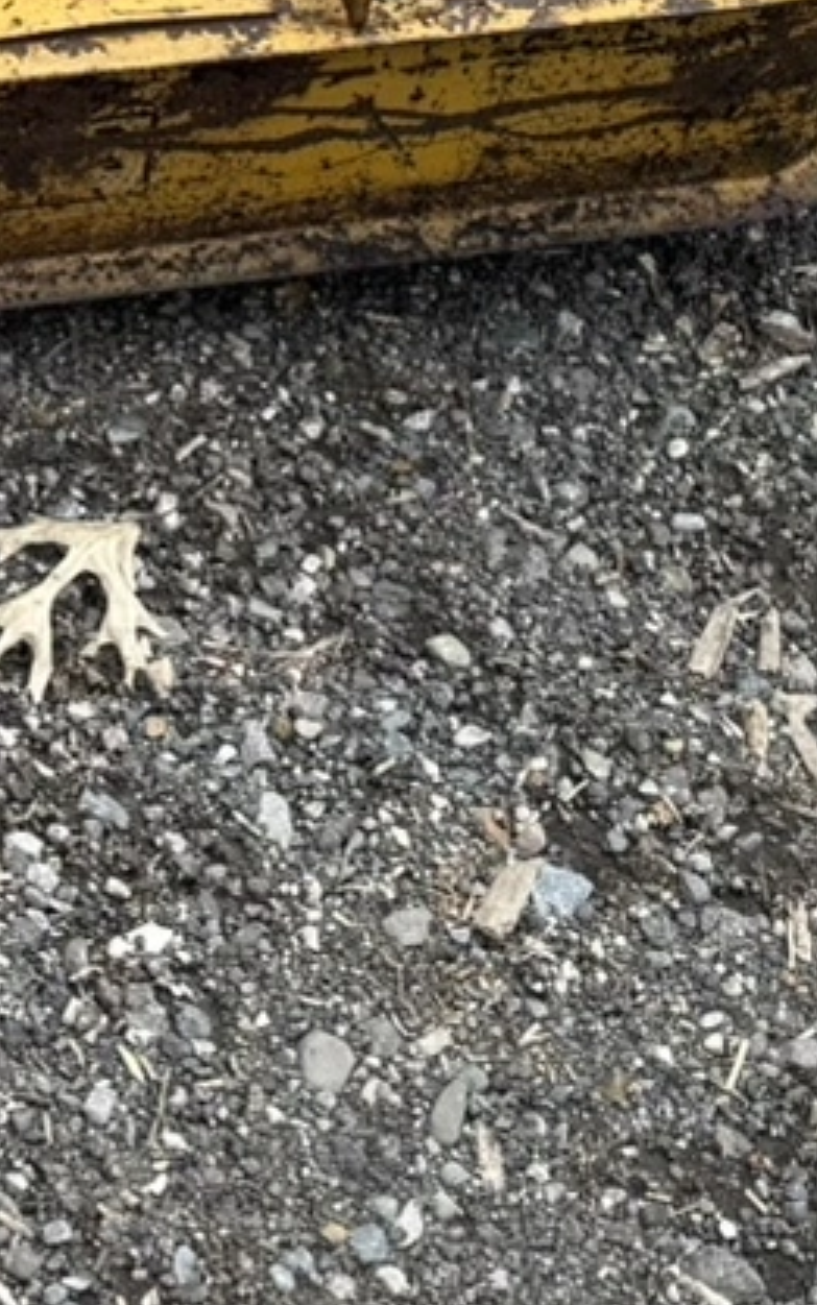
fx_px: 4342
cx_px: -604
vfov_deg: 16.4
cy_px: -241
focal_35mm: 122
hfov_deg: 10.2
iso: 80
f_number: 1.78
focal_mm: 6.76
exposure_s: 1/849
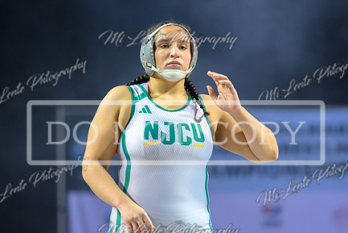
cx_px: 154
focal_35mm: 247
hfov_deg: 8.3
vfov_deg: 5.6
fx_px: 2388
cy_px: 118
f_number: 2.8
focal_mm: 155
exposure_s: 1/640
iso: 4000
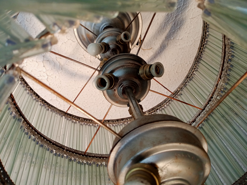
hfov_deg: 63.4
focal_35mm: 28
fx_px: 200
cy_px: 92
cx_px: 124
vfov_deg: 49.7
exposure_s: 1/100
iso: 158
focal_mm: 4.05
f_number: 1.8
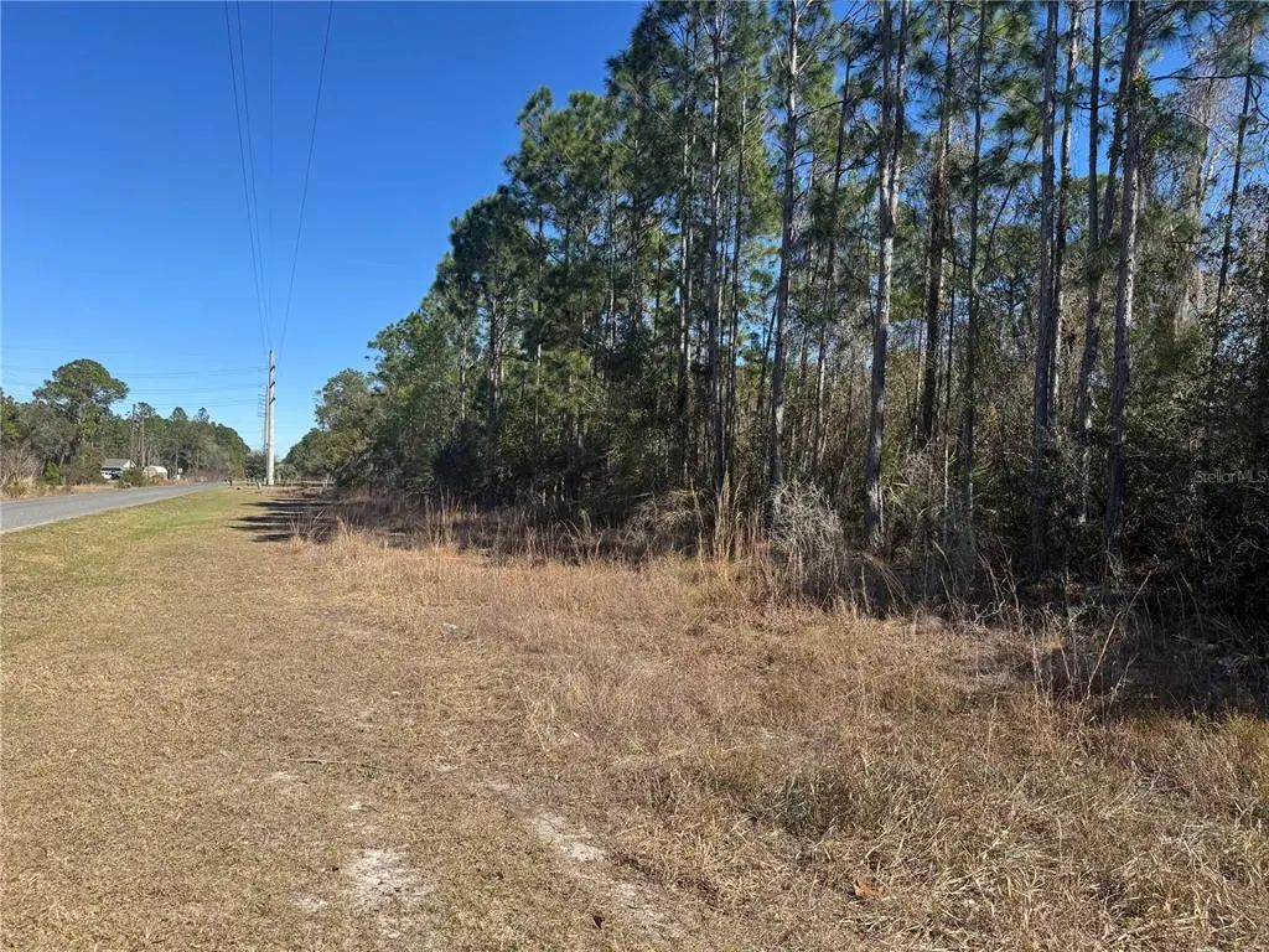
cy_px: 476
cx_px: 634
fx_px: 880
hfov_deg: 71.6
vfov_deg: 56.8
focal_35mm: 24
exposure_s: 1/3247
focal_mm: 6.76
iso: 80
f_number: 1.78
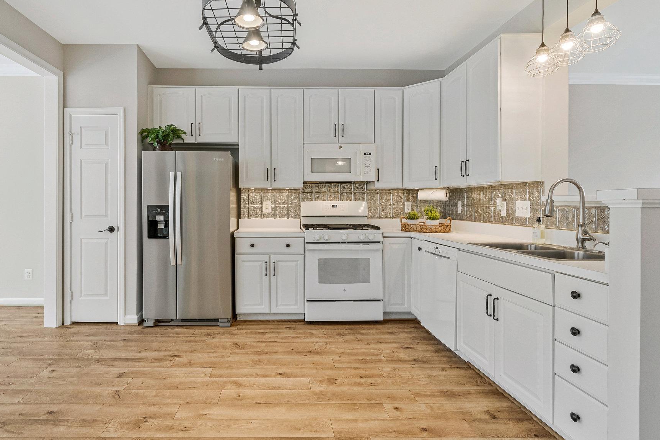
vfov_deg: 64.5
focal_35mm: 19
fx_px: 348
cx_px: 279
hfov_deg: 86.3
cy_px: 205
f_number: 7.1
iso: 1250
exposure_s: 1/25
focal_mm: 16
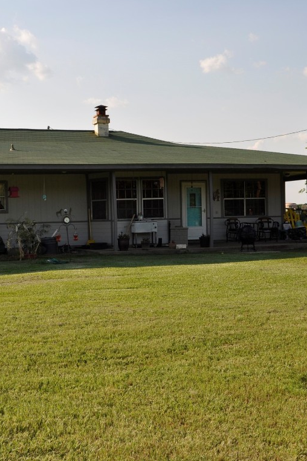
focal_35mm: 50
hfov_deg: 26.6
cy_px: 229
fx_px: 640
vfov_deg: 39.6
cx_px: 67
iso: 200
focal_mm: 22
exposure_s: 1/200
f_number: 11
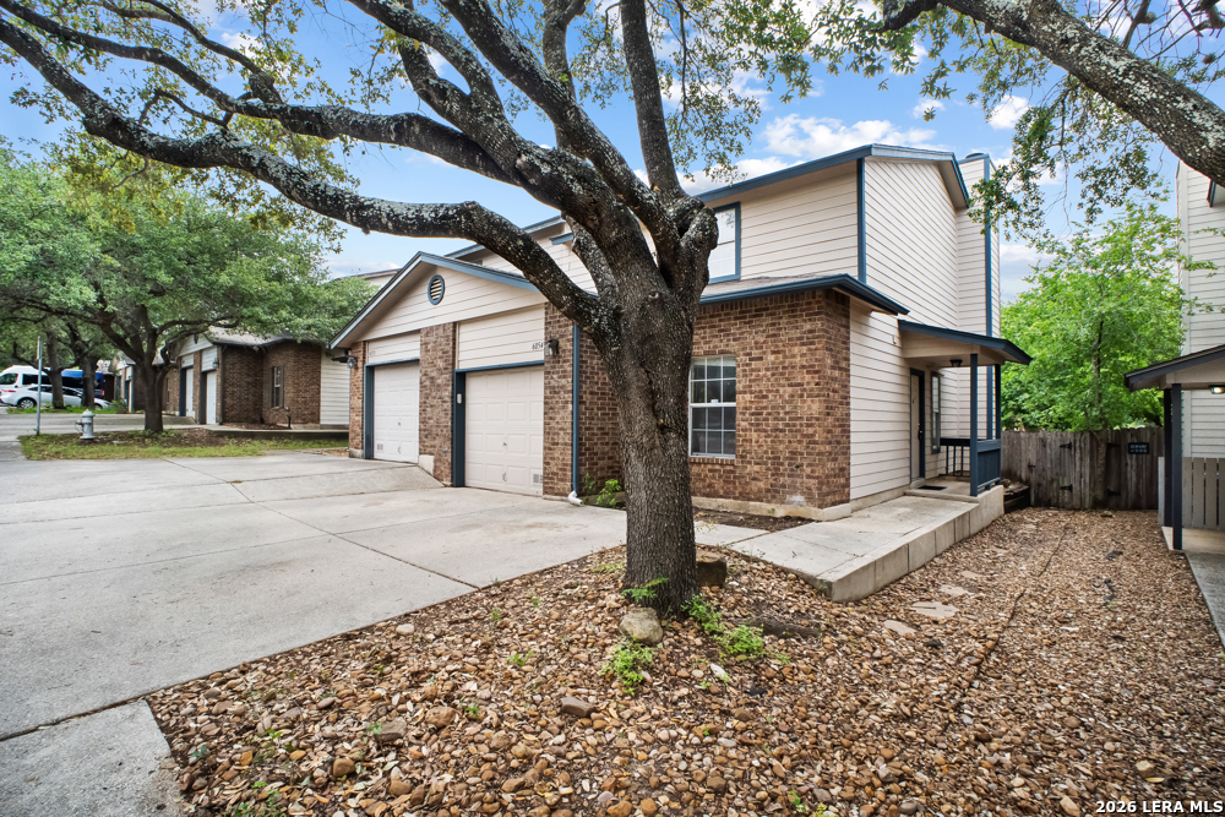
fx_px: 562
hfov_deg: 95.0
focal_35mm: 16
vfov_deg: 72.1
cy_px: 408
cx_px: 612
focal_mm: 11
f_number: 7.1
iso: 800
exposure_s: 1/800
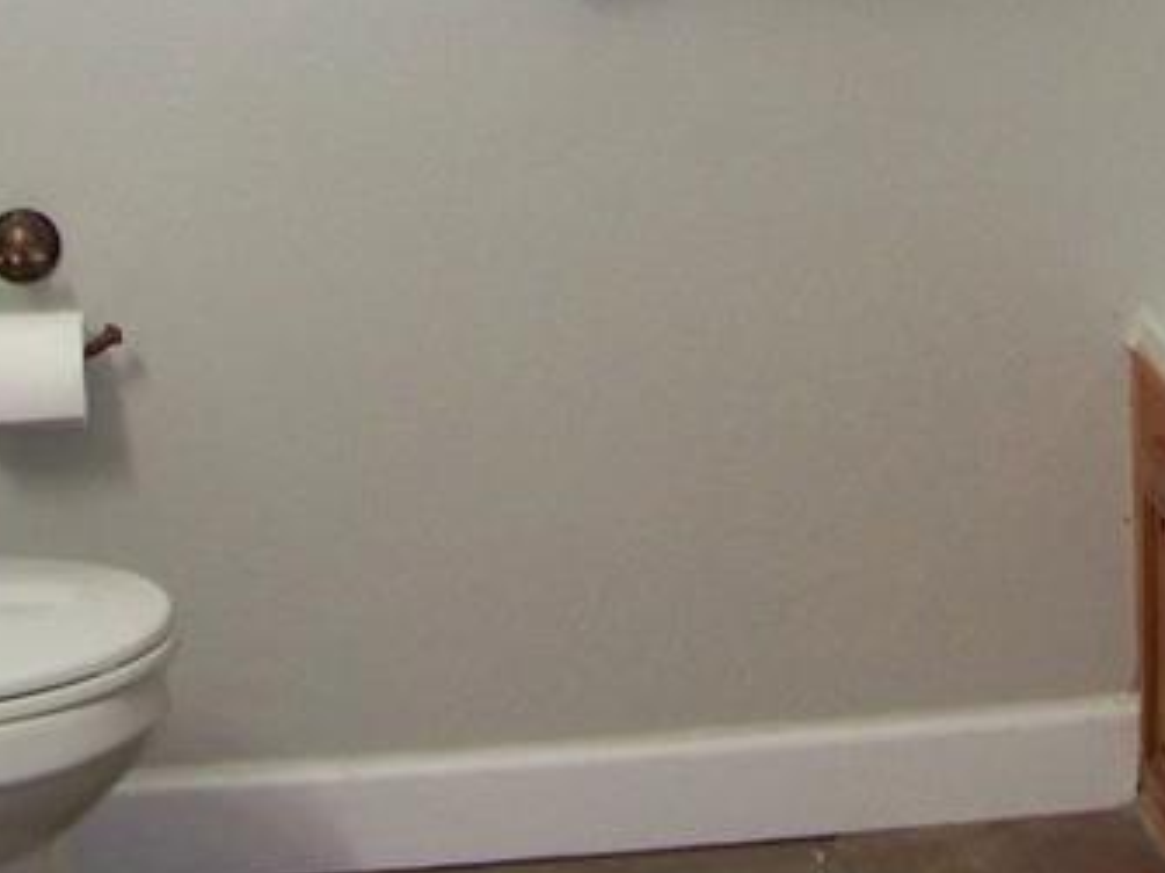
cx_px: 807
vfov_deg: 13.0
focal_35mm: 110
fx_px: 3701
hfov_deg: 17.8
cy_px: -233
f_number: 2.8
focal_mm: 5.85
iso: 200
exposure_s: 1/30
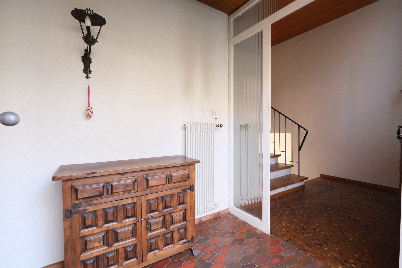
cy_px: 134
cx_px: 201
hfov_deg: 100.4
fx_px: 167
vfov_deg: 77.3
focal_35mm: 15
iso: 640
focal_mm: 10
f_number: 4
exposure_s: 1/15
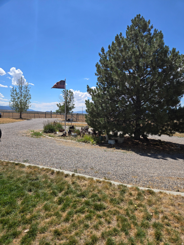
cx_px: 92
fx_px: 163
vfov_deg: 73.9
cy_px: 122
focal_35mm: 23
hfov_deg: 58.9
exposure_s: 1/2021
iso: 25
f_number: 1.8
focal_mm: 5.4
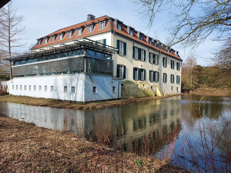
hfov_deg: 71.6
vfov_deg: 56.8
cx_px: 116
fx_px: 160
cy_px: 86
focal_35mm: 24
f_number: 1.8
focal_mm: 5.23
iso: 32
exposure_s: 1/699
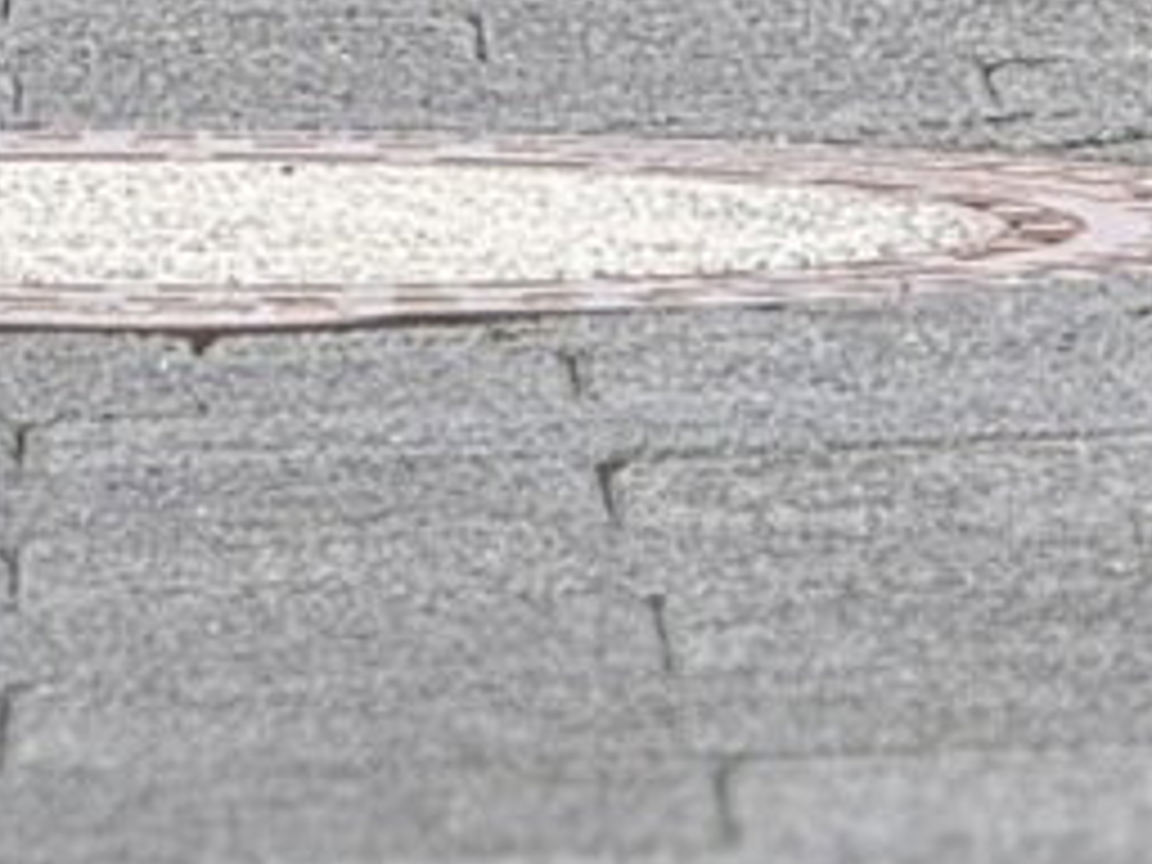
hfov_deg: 2.5
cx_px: 79
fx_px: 26657
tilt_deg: +0.2
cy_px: -1778
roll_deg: -0.2
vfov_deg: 1.8
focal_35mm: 801
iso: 50
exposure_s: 1/493
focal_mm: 15.66
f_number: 2.8
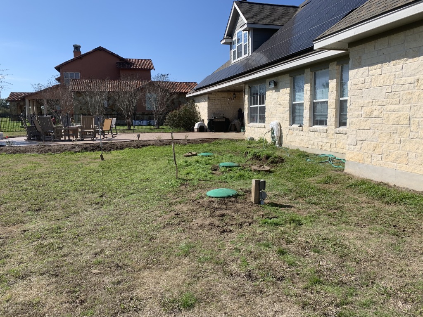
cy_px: 158
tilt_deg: -9.0
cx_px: 212
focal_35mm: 26
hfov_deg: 67.3
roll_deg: -0.3
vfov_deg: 53.1
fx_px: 318
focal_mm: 4.25
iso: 25
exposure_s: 1/2257
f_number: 1.8
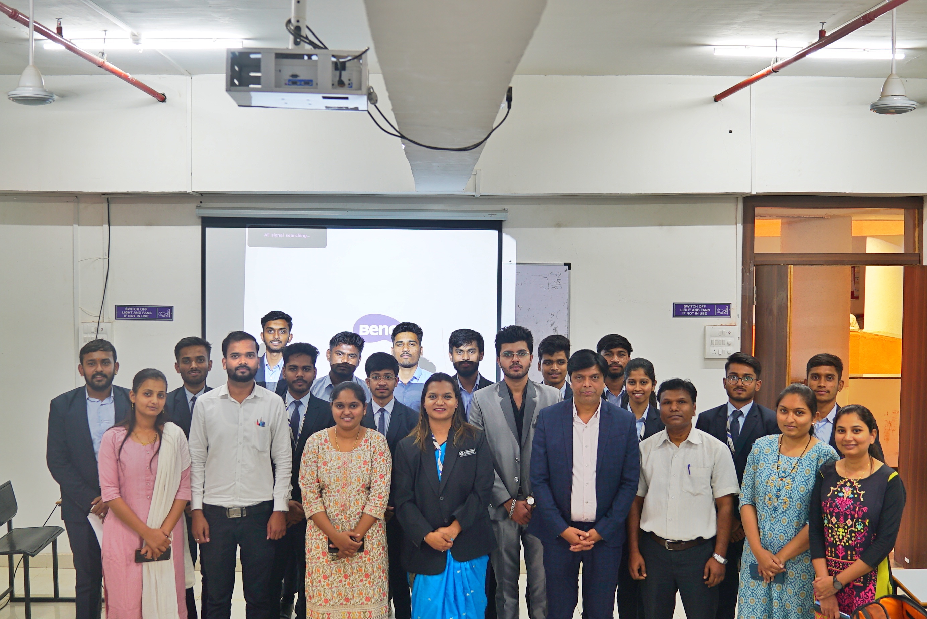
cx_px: 464
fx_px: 953
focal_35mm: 37
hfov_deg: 51.9
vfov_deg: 36.0
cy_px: 310
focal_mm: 25
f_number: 2.8
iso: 100
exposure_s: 1/13
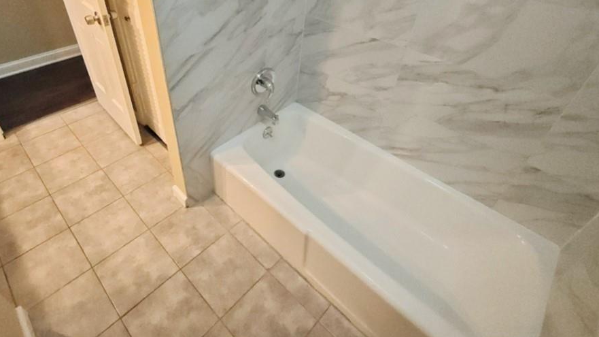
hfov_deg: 89.0
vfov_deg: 57.1
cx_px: 258
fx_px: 302
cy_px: 114
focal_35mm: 19
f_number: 2
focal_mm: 2.3
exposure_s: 1/120
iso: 2000
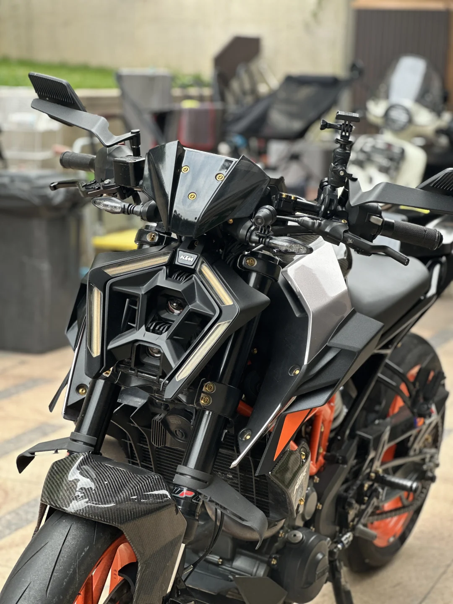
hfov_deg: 19.1
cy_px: 302
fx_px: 1344
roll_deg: -2.0
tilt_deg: -8.3
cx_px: 226
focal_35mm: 77
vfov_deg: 25.3
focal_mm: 9
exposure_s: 1/121
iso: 50
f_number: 2.8
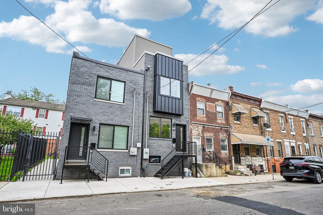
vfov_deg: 63.2
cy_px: 108
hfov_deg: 85.4
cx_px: 162
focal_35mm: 20
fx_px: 175
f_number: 8
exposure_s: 1/640
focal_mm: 19.5
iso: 800
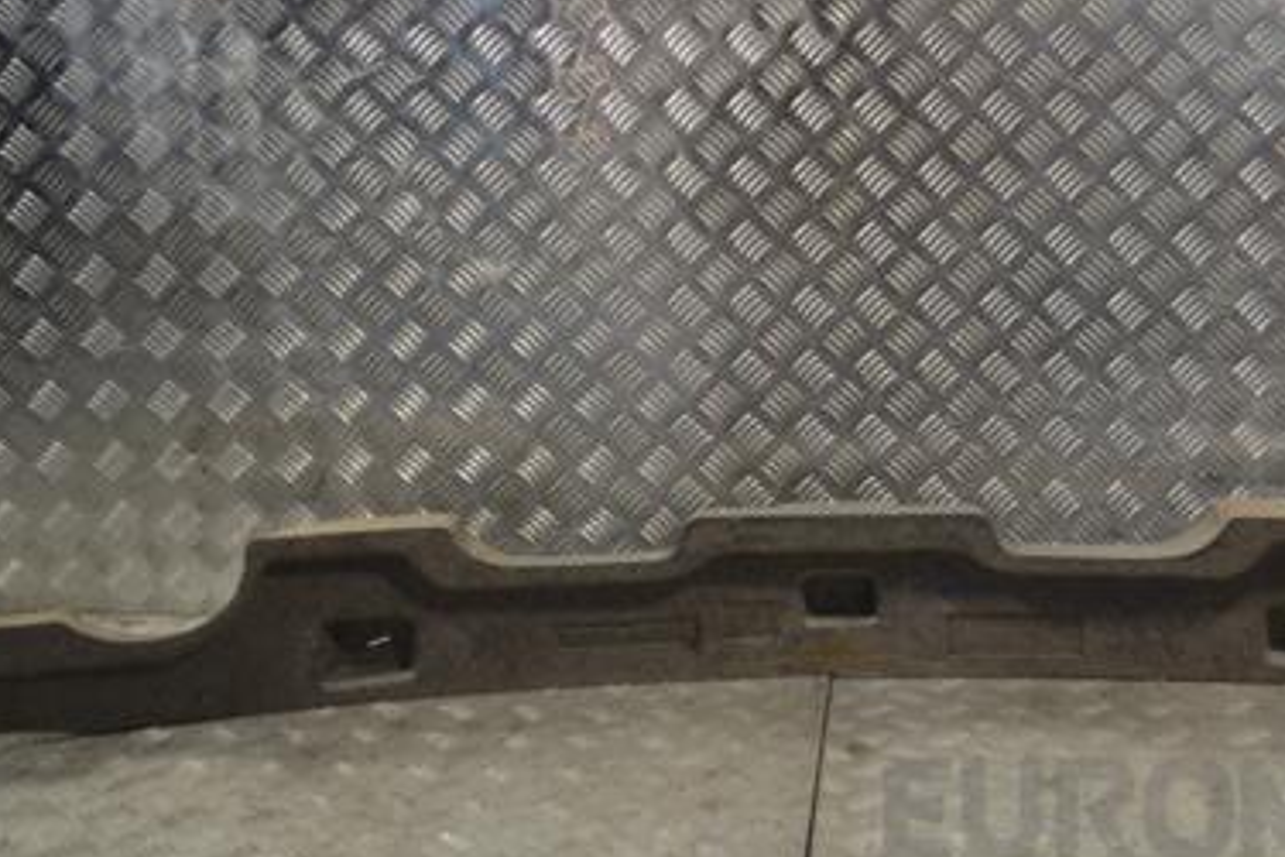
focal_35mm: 48
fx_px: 1713
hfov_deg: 40.8
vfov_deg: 28.0
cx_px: 819
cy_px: 353
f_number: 3.8
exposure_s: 1/50
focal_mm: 20
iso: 100
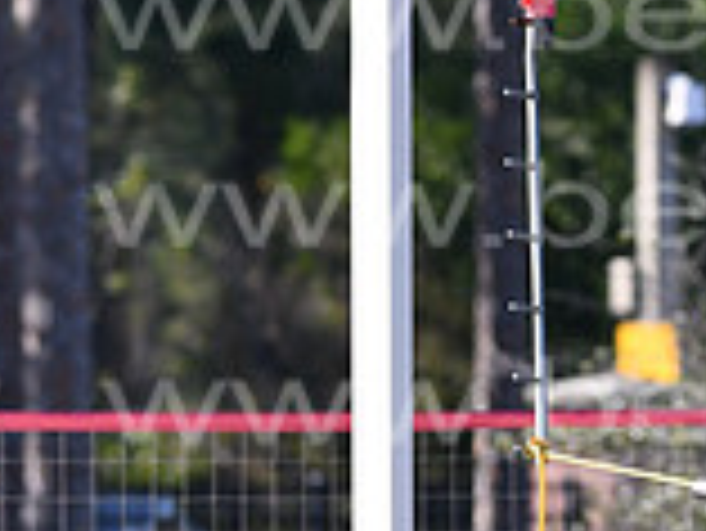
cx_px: 1129
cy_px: 511
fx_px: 32657
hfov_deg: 1.2
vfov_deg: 0.9
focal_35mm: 1600
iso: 400
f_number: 5.6
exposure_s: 1/1600
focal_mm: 300
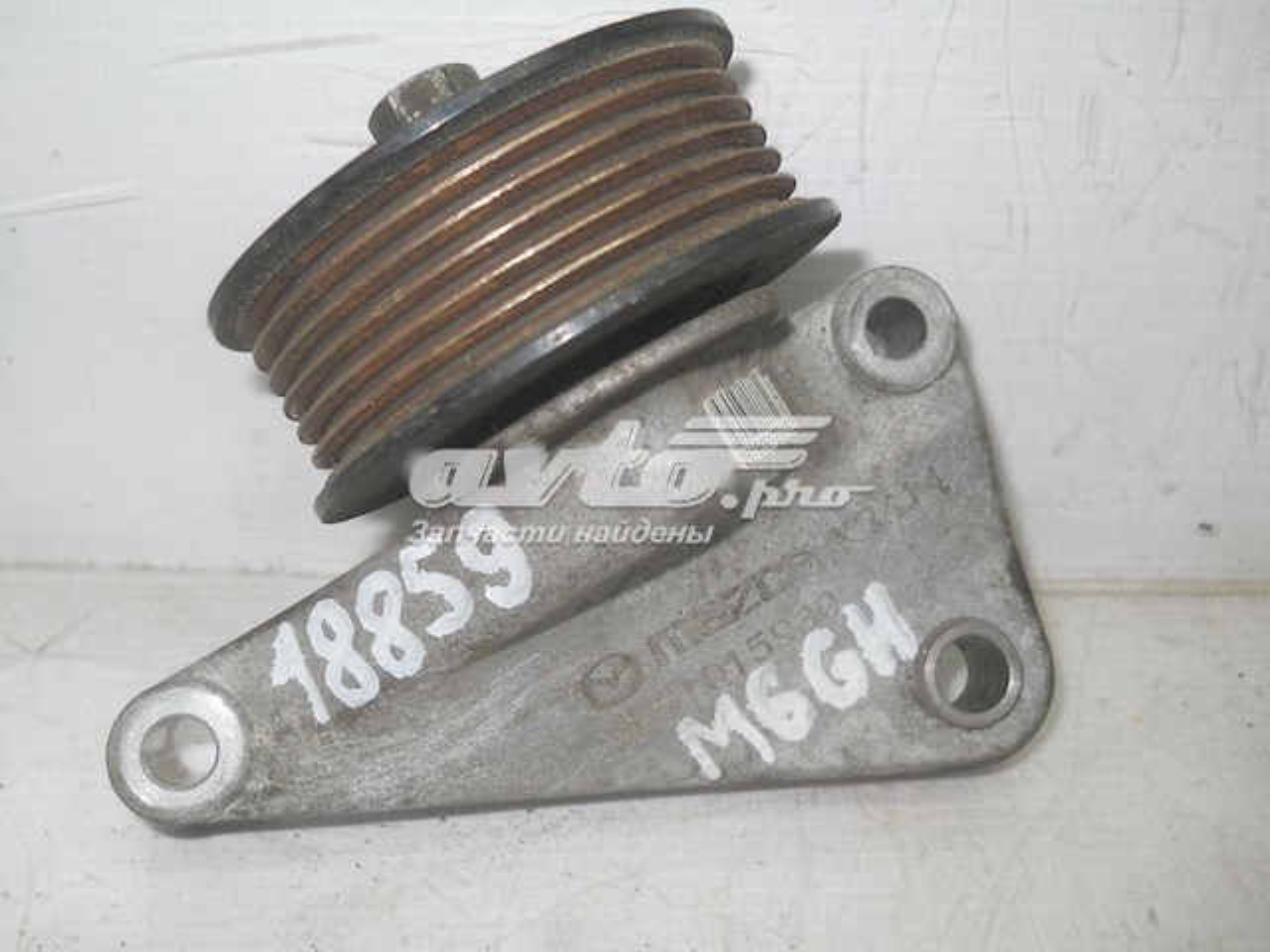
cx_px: 635
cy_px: 476
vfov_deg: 35.1
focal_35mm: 41
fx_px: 1504
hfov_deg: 45.8
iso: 80
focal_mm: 6.72
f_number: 5.5
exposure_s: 1/30
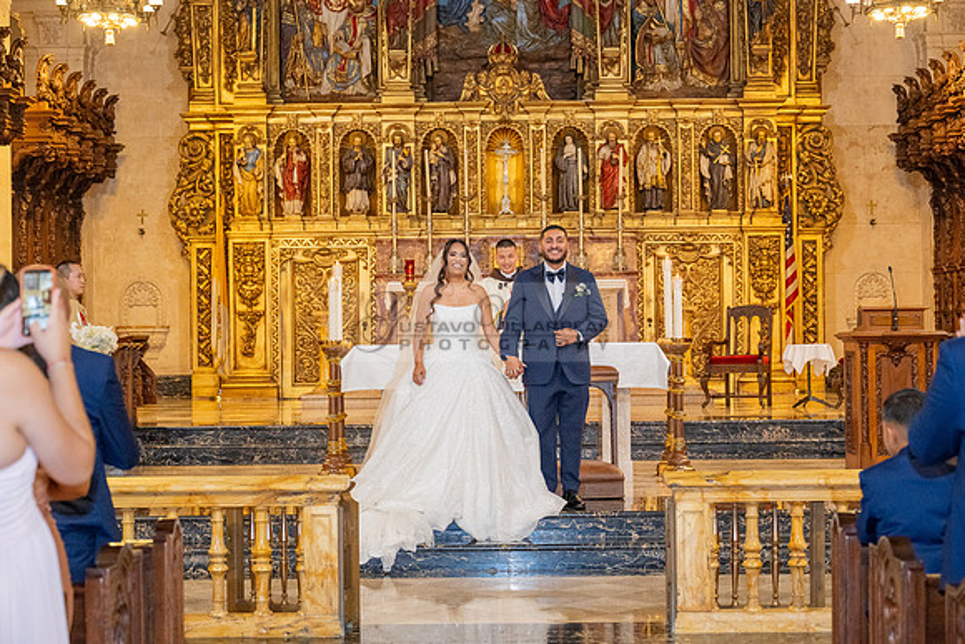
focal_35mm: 60
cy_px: 322
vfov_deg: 22.6
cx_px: 482
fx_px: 1609
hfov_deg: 33.4
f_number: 3.5
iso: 2000
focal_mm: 60
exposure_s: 1/200
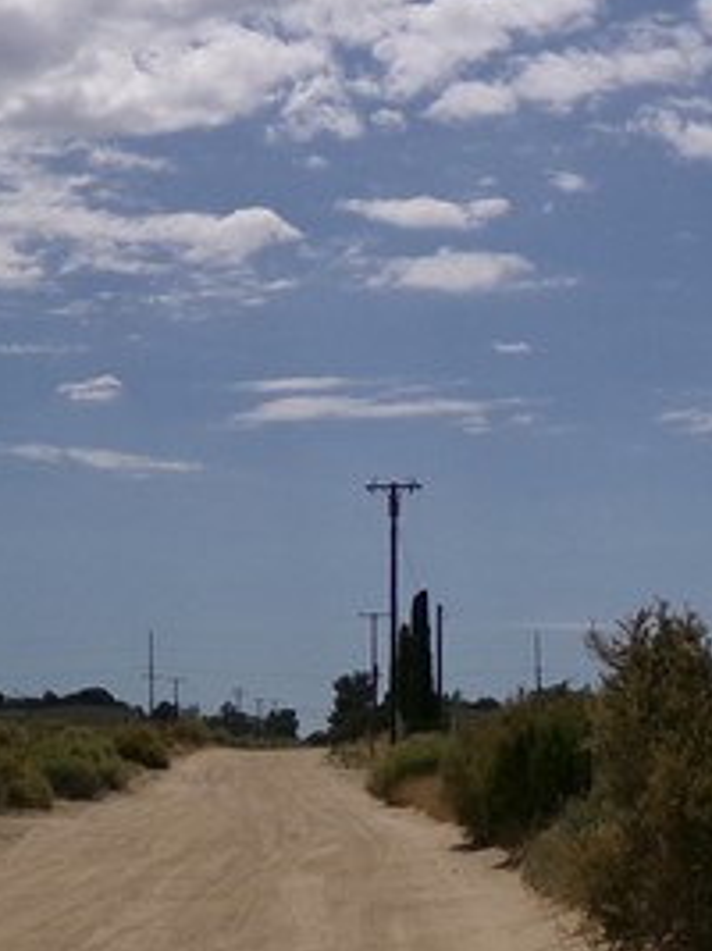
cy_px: 759
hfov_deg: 16.0
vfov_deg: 21.1
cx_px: 206
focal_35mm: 92
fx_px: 2525
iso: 100
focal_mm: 4.3
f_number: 11.07
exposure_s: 1/420
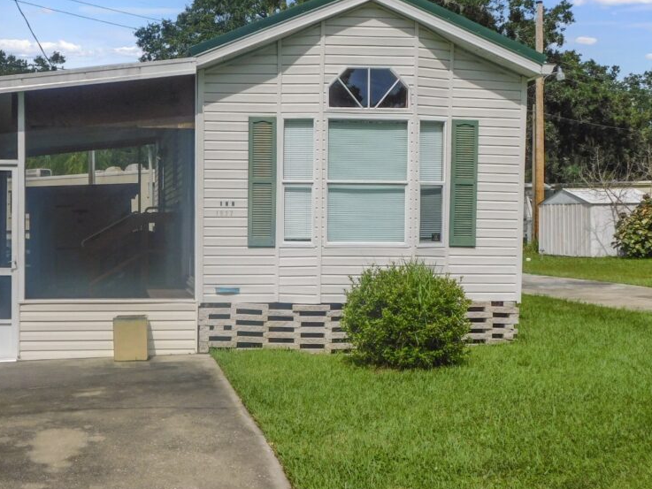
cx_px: 234
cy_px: 190
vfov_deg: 29.0
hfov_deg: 37.9
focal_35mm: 50
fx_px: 942
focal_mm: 6.3
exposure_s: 1/400
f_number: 7
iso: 125
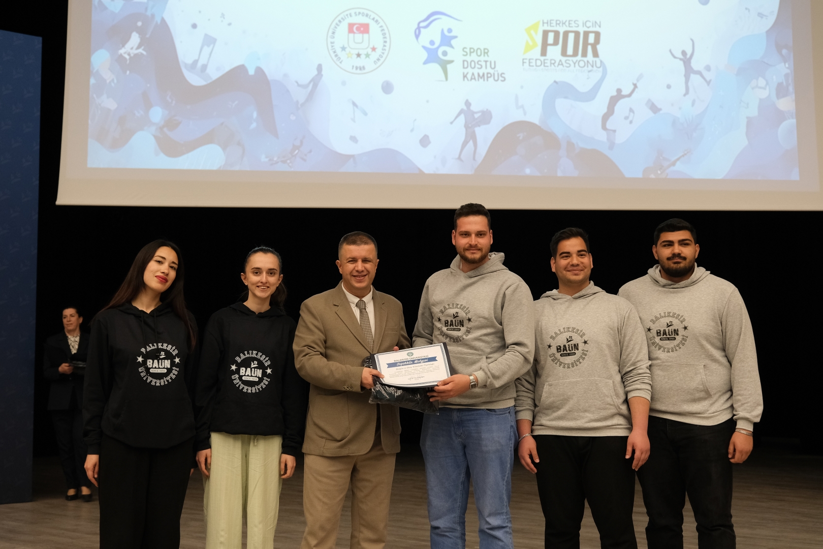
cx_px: 412
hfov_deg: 38.9
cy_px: 274
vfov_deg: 26.5
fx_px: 1166
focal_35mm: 51
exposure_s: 1/34
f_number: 4
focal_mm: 34.2
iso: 1600
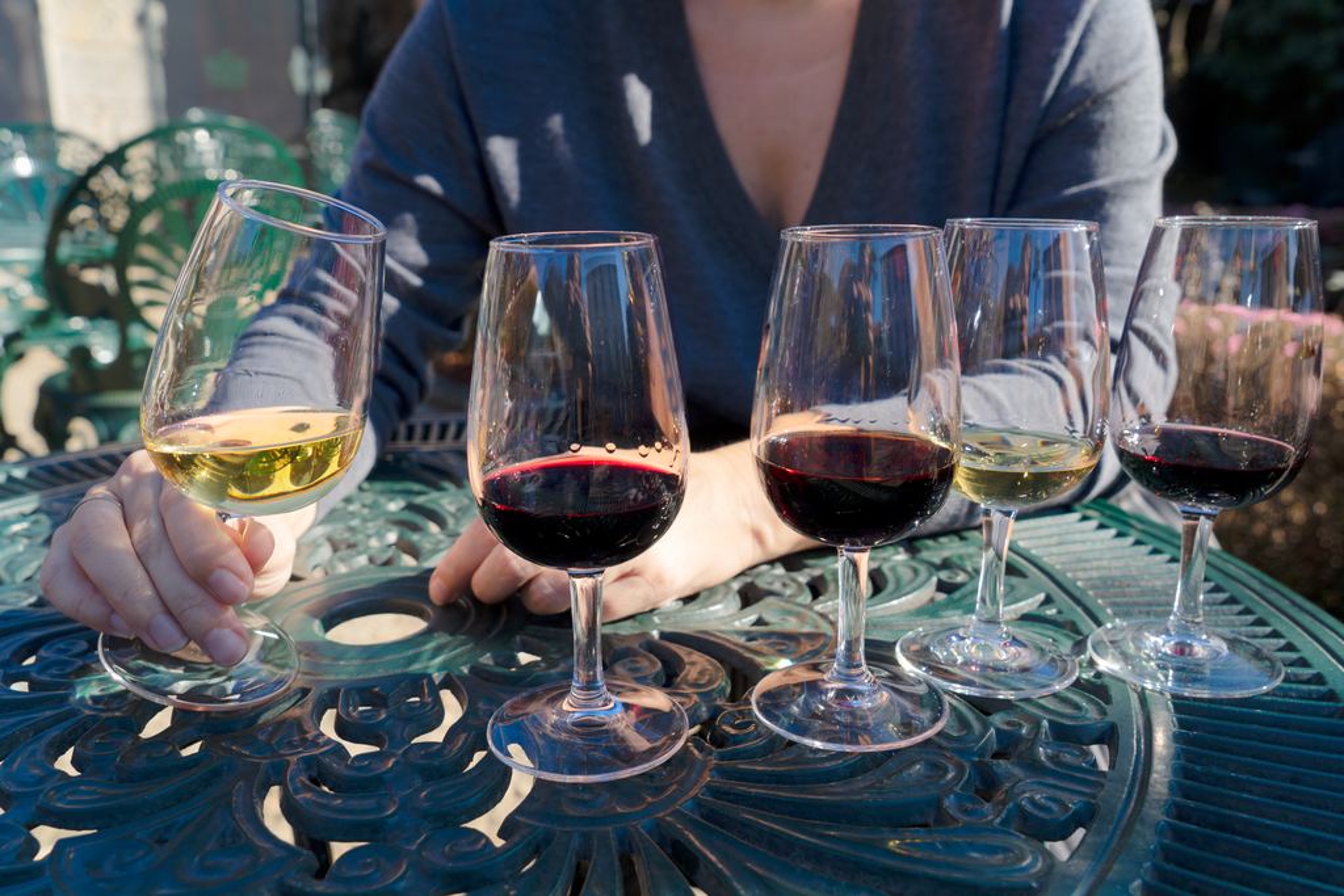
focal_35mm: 31
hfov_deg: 60.3
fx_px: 1157
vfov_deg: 42.3
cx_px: 672
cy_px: 448
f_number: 7.1
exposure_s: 1/200
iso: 100
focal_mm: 31
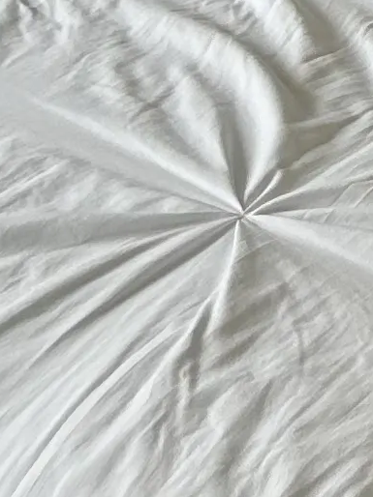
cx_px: 812
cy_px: -832
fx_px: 2933
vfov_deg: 8.6
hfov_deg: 7.0
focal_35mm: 204
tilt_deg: -10.4
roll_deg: +0.2
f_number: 1.5
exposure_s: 1/143
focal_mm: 5.7
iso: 32
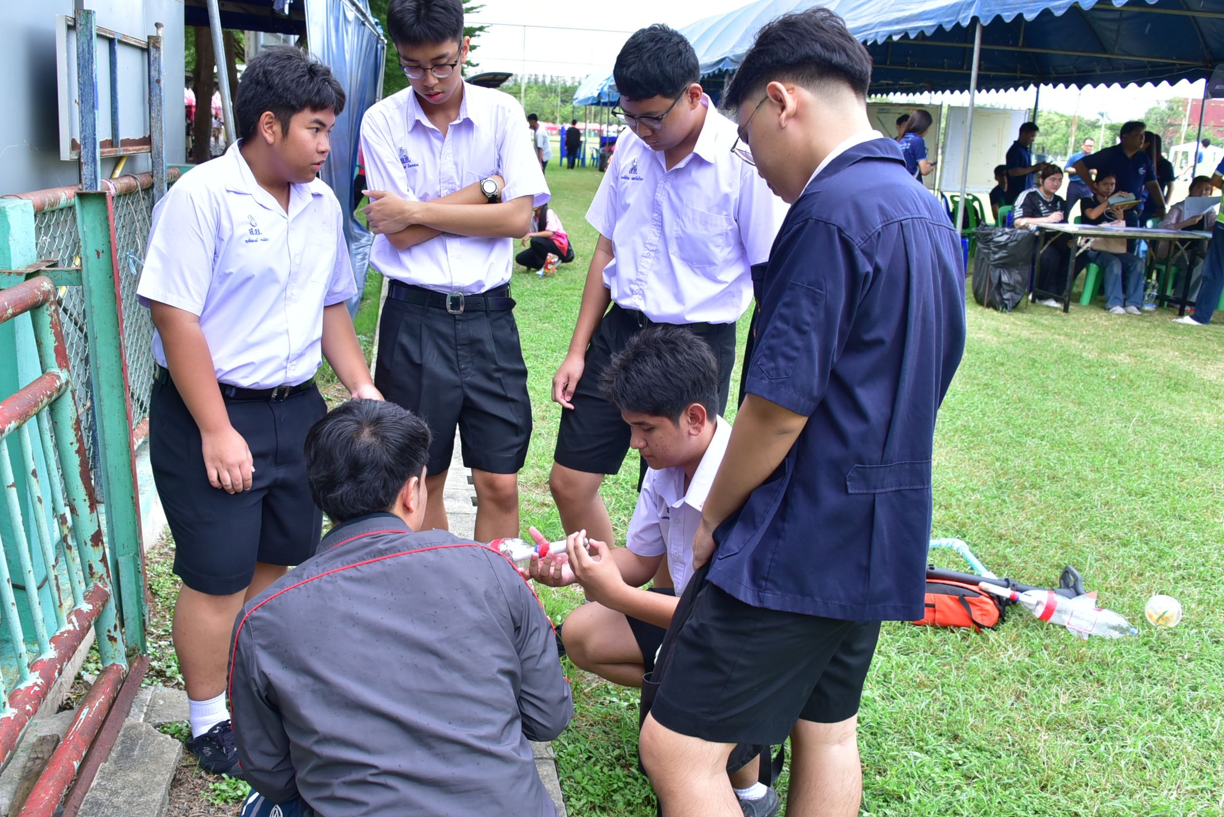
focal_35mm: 33
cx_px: 563
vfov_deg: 40.0
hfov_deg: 57.1
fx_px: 1122
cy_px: 423
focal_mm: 28
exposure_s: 1/320
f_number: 5.6
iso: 500
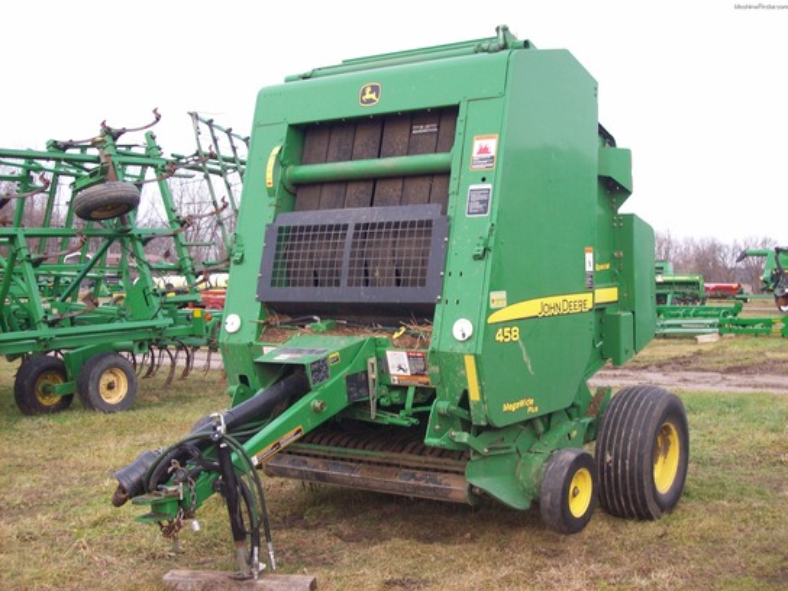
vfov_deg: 32.2
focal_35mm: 45
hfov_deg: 42.1
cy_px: 296
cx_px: 394
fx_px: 1024
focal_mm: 7.6
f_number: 3
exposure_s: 1/219
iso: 80
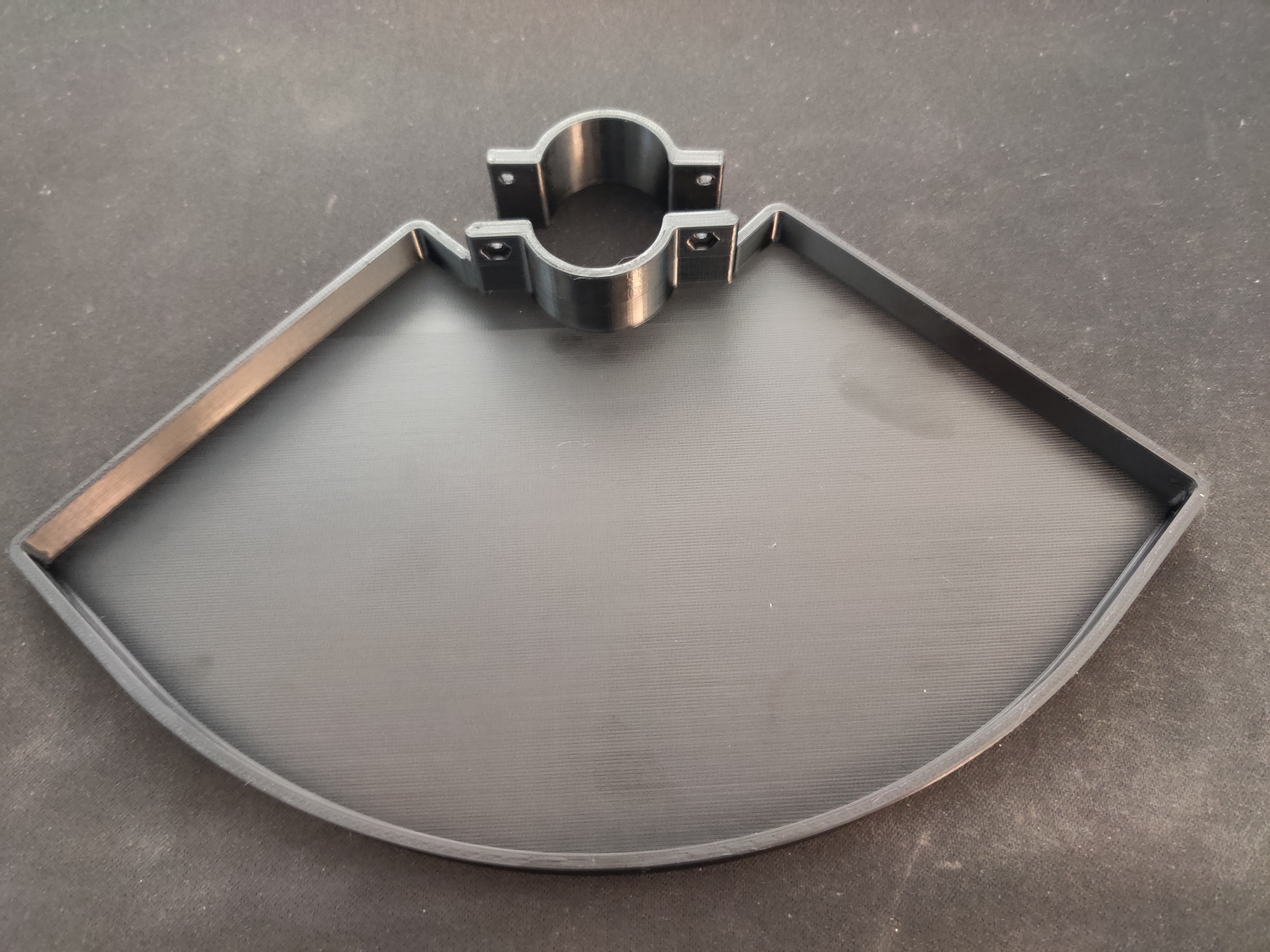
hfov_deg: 65.3
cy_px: 476
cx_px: 635
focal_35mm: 27
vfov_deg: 51.4
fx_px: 991
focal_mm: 4.75
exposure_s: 1/10
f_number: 1.65
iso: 5000
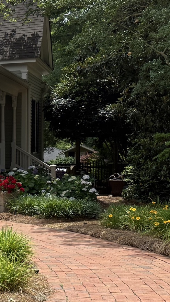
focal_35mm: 86
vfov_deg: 24.7
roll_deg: +0.6
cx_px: -216
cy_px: 170
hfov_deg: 11.8
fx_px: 690
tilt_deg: -0.9
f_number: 1.78
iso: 100
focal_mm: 6.76
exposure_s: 1/4405
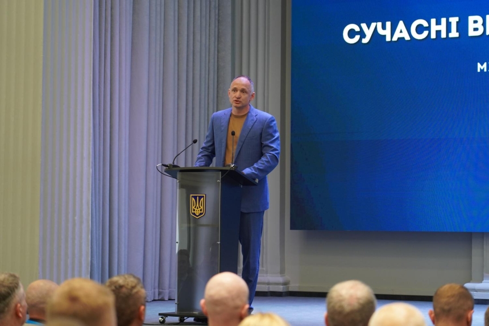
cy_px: 163
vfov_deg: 13.0
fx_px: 1426
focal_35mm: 105
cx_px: 244
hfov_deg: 19.5
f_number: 4
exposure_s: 1/160
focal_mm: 105
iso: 2500
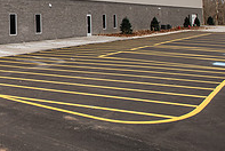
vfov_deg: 25.9
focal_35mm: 50
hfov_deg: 33.8
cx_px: -29
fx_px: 313
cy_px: 6
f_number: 7.1
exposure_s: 1/500
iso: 200
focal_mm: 17
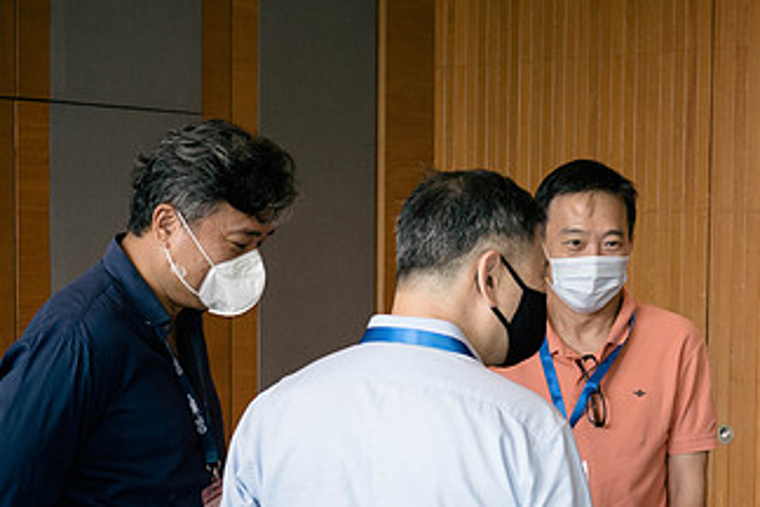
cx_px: 528
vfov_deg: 14.3
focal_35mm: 95
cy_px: 388
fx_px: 2005
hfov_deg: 21.4
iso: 640
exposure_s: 1/125
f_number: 2.8
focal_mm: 25
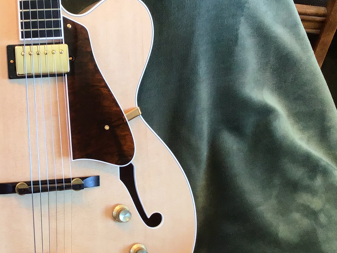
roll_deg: -3.1
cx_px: 33
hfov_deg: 30.7
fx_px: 584
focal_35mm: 60
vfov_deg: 24.4
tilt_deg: -40.4
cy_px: 134
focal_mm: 3.3
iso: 100
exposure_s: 1/30
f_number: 2.4
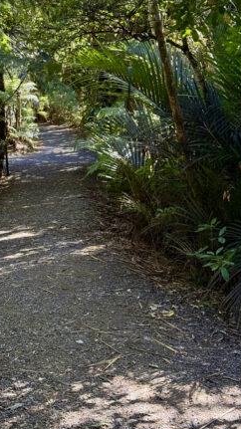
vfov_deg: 30.9
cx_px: 45
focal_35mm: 68
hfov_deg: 17.5
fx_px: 774
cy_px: 161
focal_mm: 6.76
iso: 200
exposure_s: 1/173
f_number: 1.78
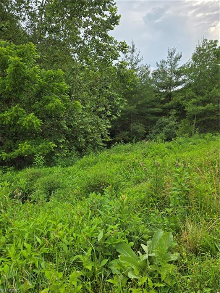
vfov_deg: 73.9
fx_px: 195
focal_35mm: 23
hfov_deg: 58.9
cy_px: 146
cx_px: 110
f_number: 1.8
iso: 25
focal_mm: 5.4
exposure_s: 1/854
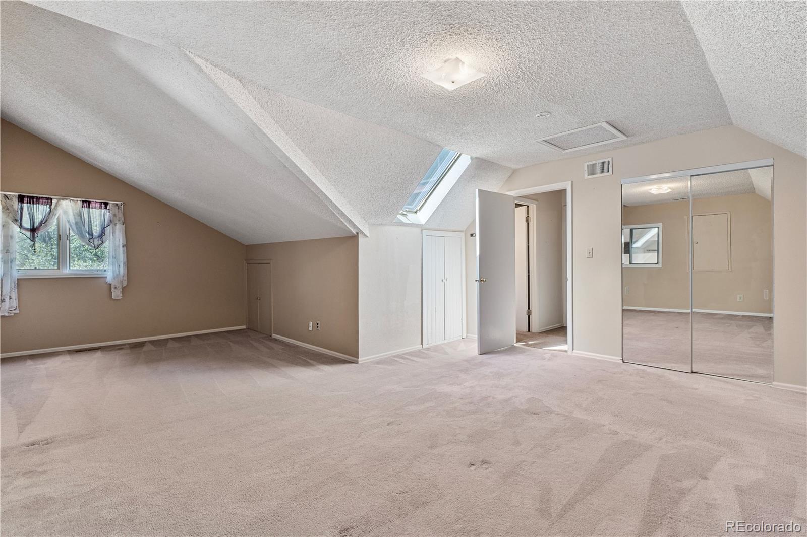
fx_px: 370
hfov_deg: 95.0
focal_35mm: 16
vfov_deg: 72.0
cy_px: 268
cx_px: 404
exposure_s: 1/2
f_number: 8
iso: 250
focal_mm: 11
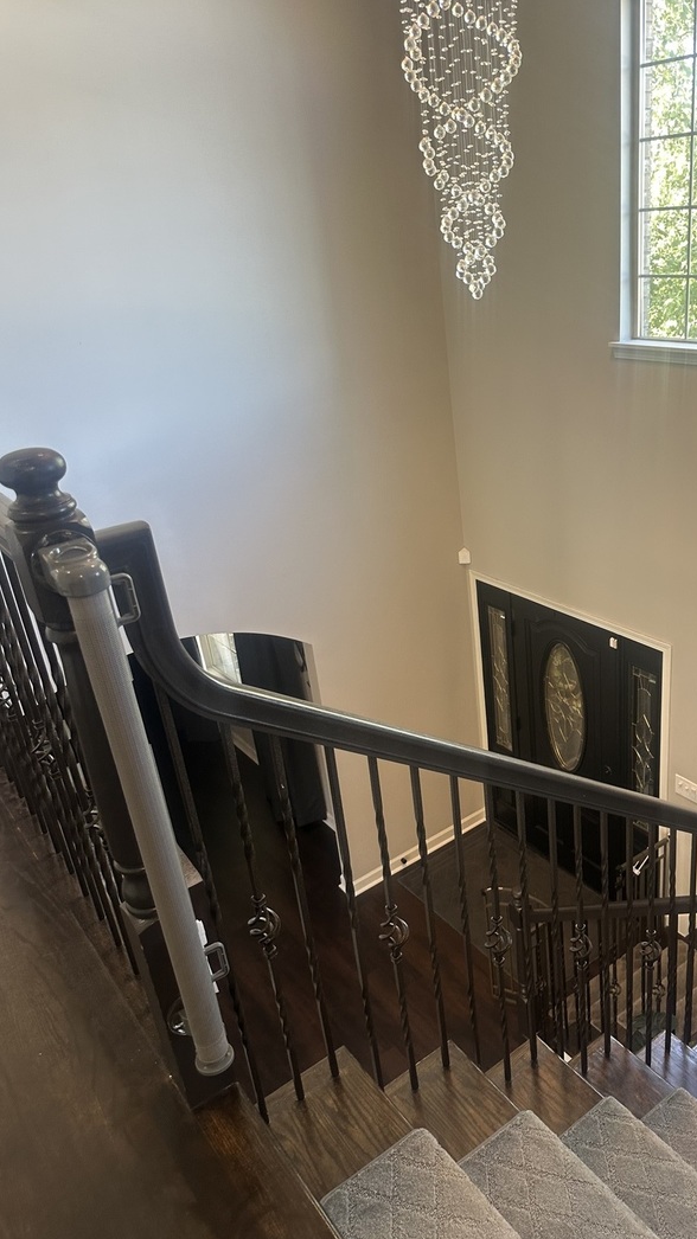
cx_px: 471
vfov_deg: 69.9
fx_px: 888
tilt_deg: -23.8
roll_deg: +3.2
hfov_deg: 42.2
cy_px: 637
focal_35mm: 27
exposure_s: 1/60
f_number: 1.78
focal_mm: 6.86
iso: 160
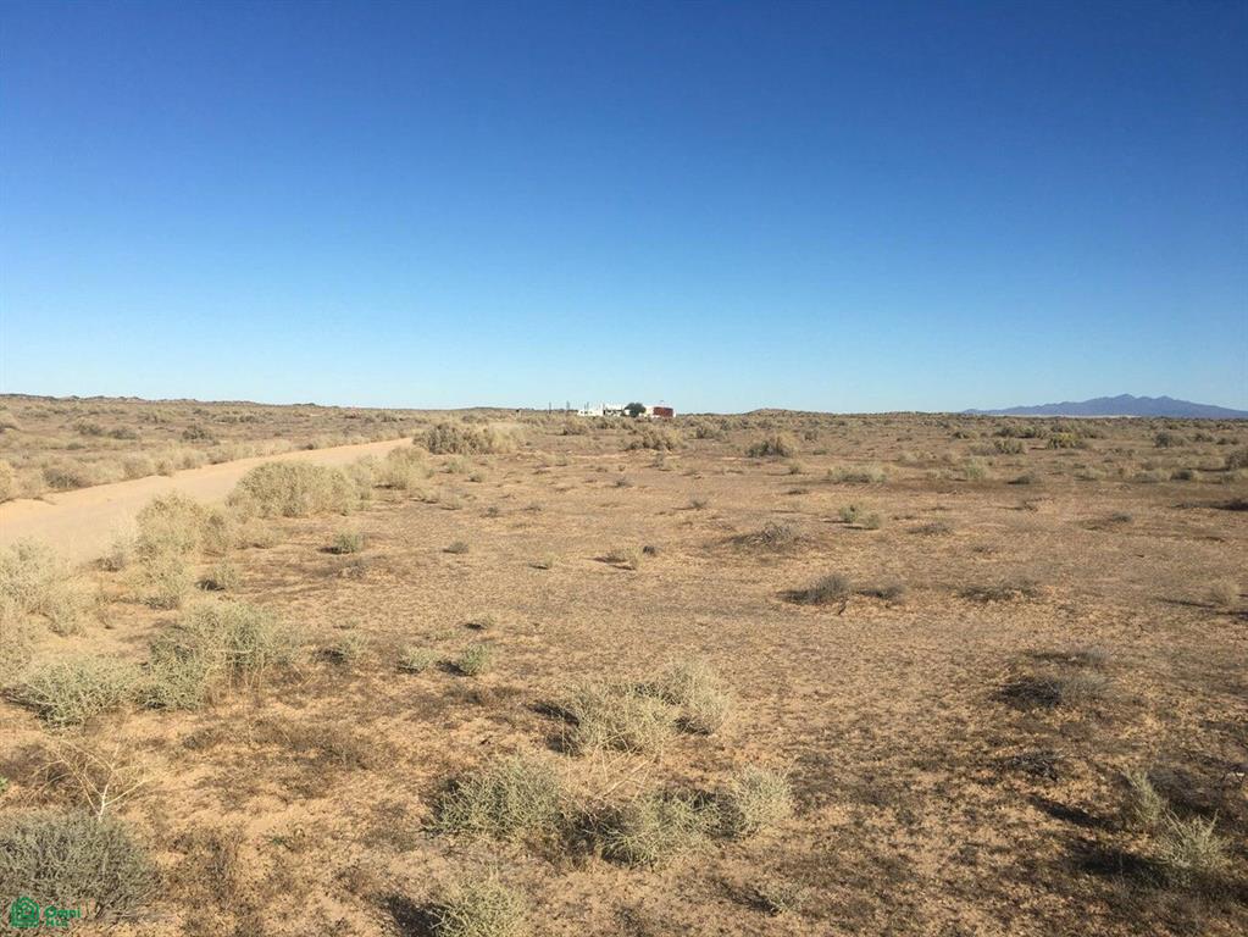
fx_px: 1046
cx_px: 624
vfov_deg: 48.3
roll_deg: -0.1
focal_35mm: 29
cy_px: 468
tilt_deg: -3.3
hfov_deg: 61.6
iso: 25
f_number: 2.2
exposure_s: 1/2849
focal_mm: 4.15
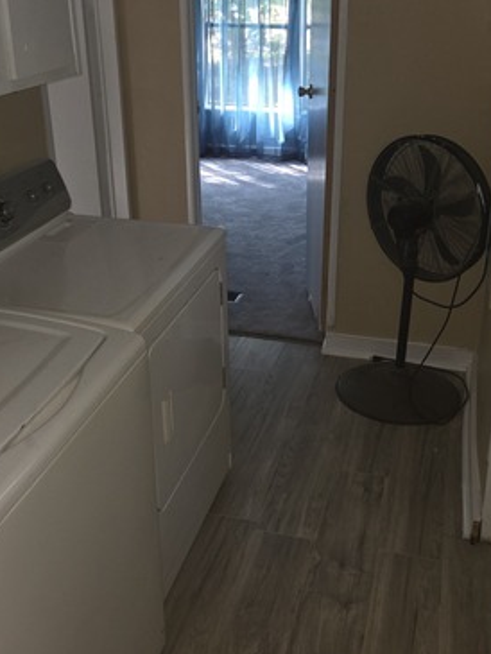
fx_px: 794
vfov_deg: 44.7
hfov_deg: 34.3
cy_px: 297
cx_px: 296
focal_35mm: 42
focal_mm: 5.4
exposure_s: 1/40
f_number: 1.8
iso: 100
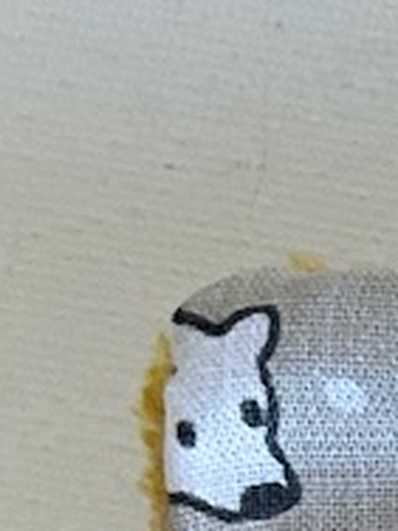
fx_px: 3020
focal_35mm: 197
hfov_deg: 6.7
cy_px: 1113
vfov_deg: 9.3
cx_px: 1273
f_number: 1.8
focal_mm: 3
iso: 40
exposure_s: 1/122
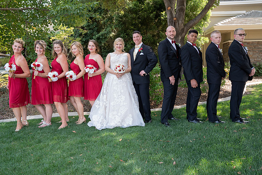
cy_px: 92
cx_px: 138
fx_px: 215
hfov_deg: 62.7
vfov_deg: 44.2
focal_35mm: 30
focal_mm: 28
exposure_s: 1/60
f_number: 8
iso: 500
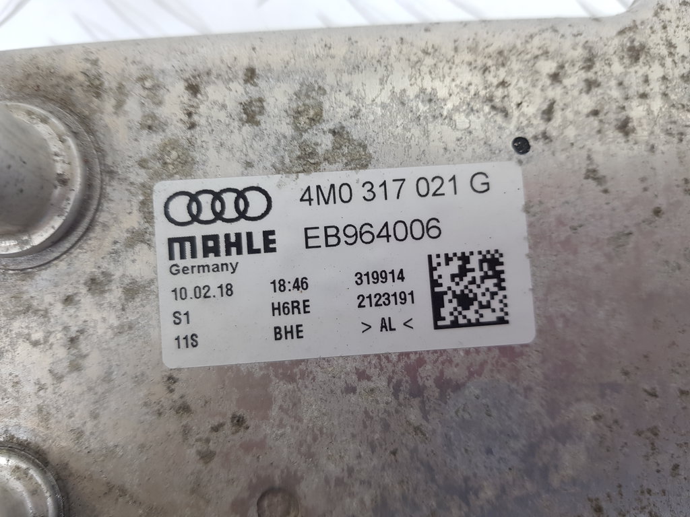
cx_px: 345
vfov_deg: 53.1
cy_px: 258
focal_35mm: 26
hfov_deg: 67.3
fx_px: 518
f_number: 1.7
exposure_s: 1/50
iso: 50
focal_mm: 4.2
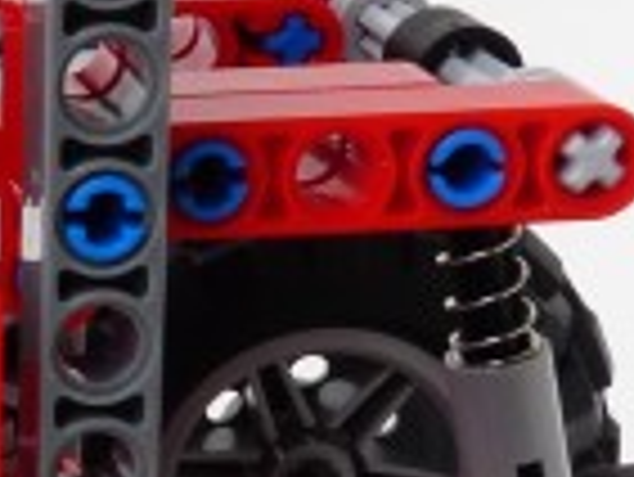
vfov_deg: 9.7
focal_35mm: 153
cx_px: -409
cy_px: 400
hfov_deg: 12.1
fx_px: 2805
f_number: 5.6
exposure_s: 1/25
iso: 100
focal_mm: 4.8
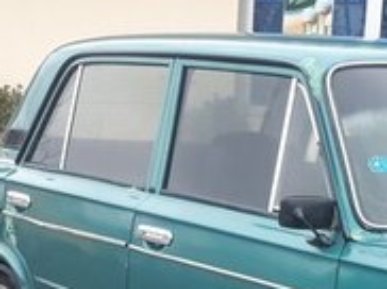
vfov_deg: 14.3
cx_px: 251
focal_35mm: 98
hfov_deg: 20.0
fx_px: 1094
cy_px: 392
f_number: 1.9
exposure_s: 1/100
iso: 40
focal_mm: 3.6
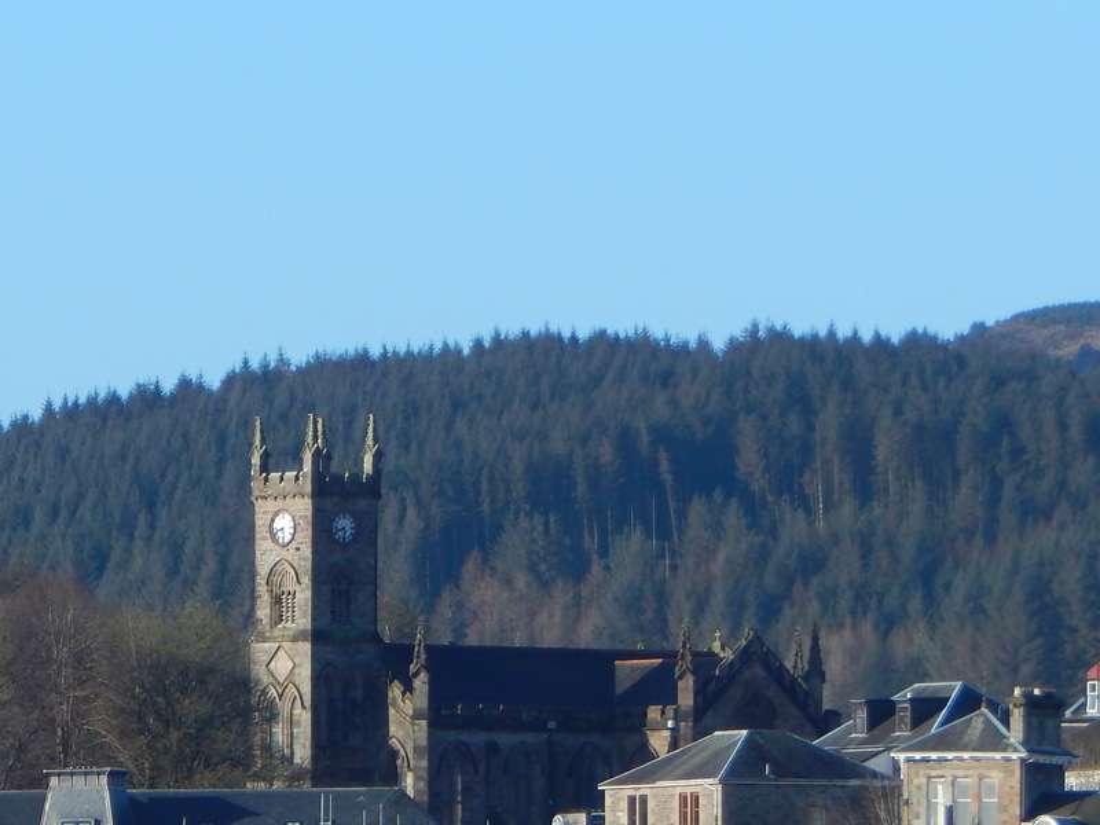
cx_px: 550
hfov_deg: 7.1
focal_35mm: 279
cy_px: 412
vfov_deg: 5.3
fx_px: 8866
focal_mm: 50.1
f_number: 5.7
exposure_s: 1/400
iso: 125
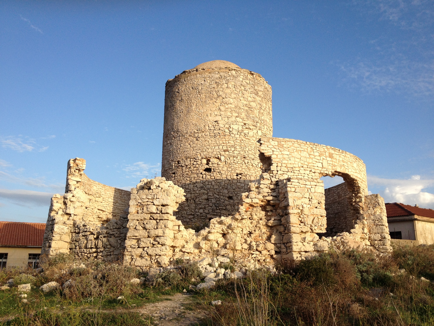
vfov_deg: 40.7
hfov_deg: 52.6
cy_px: 163
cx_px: 217
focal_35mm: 35
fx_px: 439
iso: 64
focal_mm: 4.28
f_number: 2.4
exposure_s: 1/1004
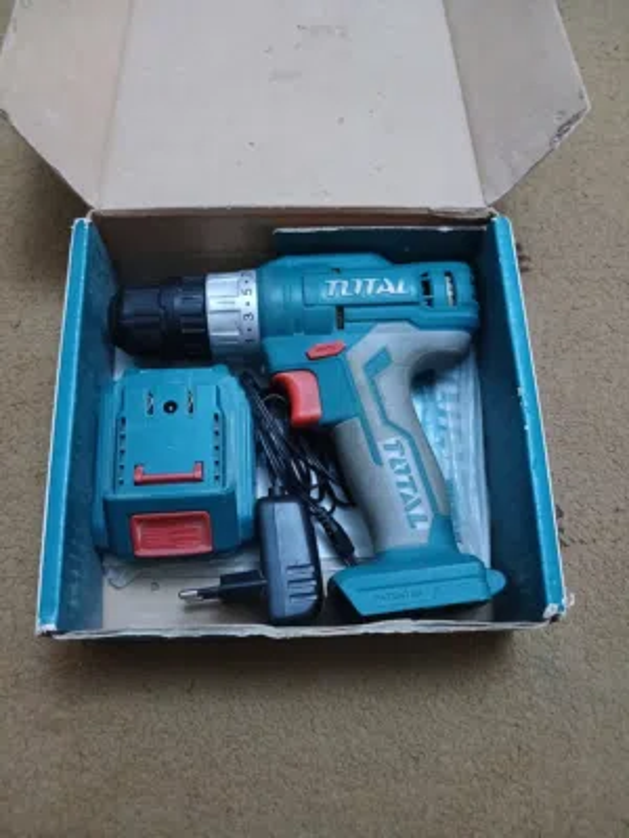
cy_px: 419
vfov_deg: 65.3
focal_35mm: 27
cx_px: 314
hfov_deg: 51.4
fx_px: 654
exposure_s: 1/14.3
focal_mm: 3.98
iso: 1250
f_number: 1.8
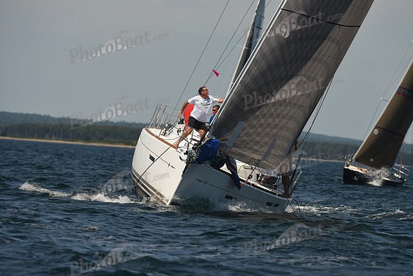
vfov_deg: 3.4
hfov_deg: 5.2
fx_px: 4590
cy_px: 138
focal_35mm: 400
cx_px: 206
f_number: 8
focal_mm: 400
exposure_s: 1/1000
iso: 250
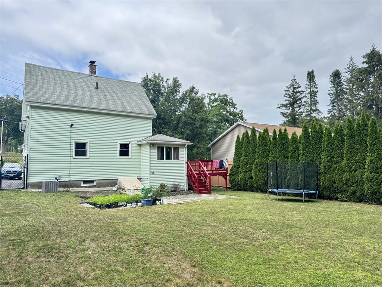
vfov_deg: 56.8
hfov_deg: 71.6
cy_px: 144
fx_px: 265
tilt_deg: +3.7
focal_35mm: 24
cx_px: 191
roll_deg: +1.1
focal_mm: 6.76
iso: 80
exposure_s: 1/2252
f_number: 1.78
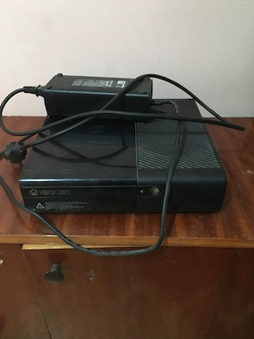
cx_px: 128
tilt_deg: -38.3
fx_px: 294
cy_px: 172
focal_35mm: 30
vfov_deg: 60.0
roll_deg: +2.0
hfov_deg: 46.8
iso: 250
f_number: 2.2
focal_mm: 4.15
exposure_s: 1/17
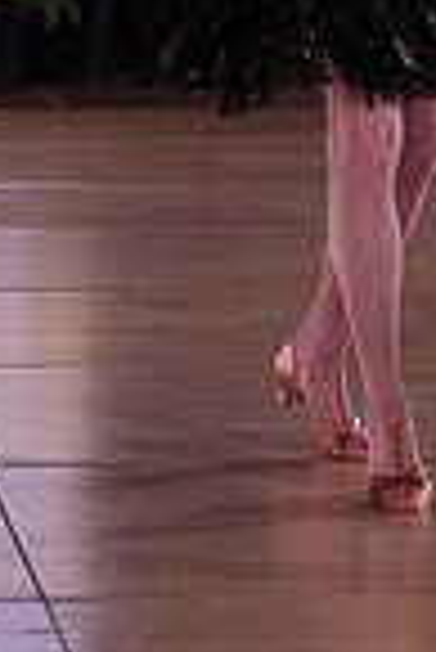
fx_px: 4059
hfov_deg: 6.1
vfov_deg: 9.0
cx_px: 196
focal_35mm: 224
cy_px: -256
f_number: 4
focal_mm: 56
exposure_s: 1/400
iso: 800
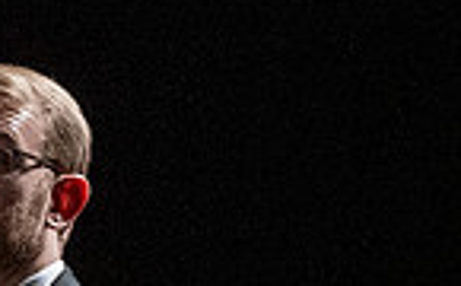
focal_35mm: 703
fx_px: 8815
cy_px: 264
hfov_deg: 3.0
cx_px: -292
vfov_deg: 1.9
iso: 6400
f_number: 4
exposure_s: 1/500
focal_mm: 115
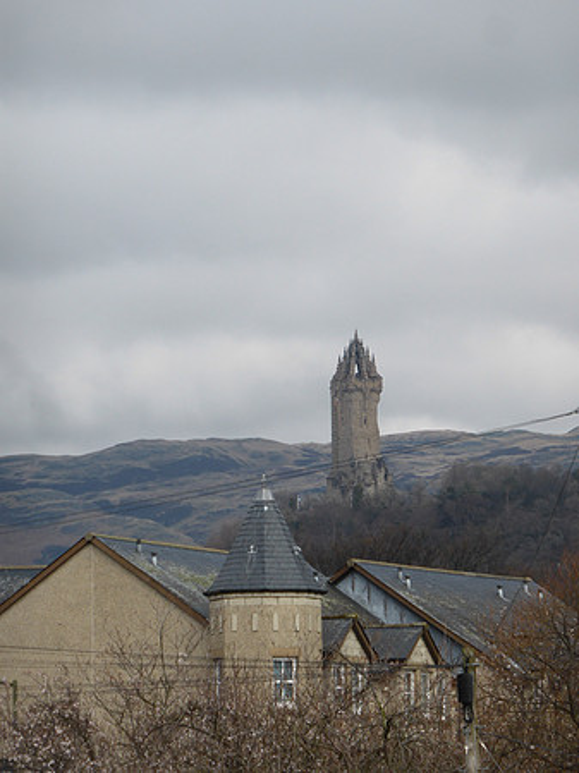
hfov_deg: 6.7
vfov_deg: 9.0
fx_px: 4911
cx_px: 290
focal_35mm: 220
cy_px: 386
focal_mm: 35.6
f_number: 5.5
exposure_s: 1/500
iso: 100
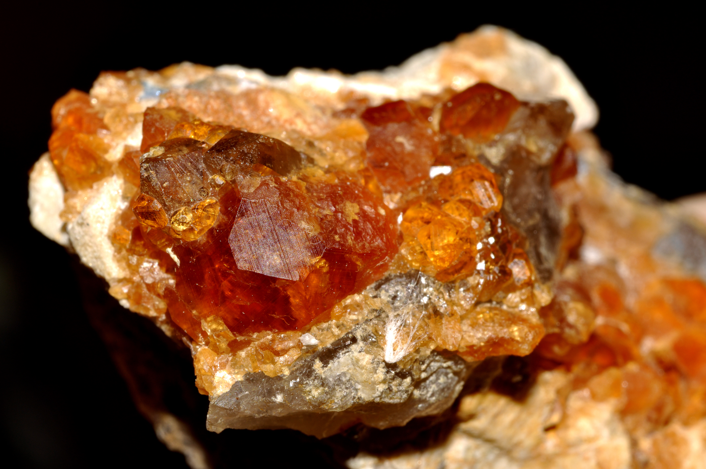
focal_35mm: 90
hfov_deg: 22.6
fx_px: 1763
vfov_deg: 15.2
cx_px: 353
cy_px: 234
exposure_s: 1/60
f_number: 32
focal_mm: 60
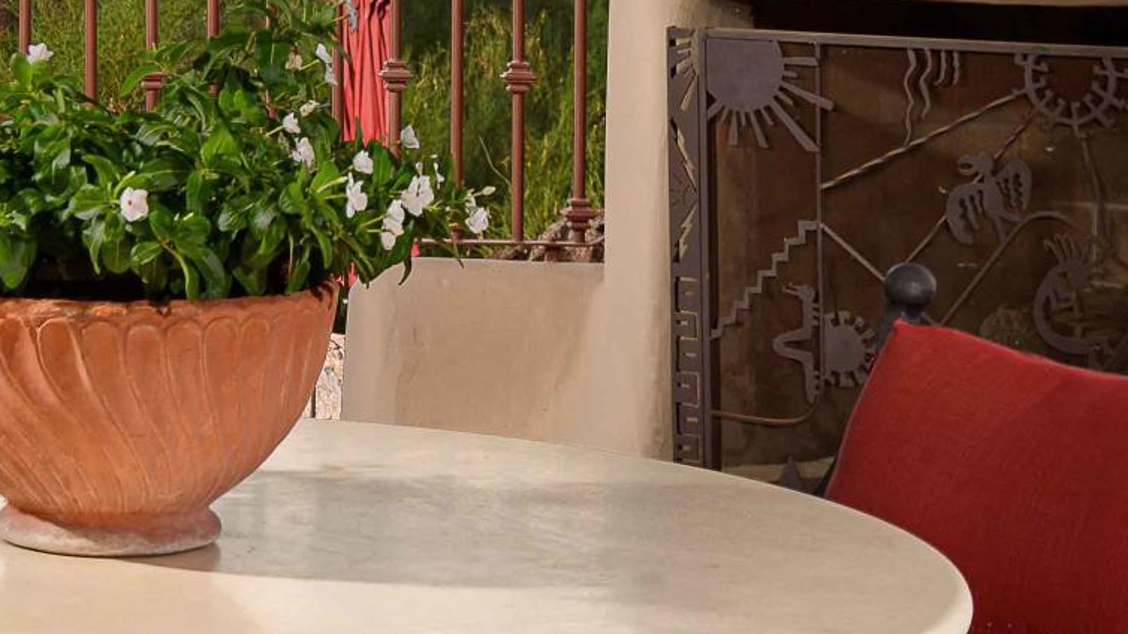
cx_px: 45
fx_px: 3738
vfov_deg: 9.5
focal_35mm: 125
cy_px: -172
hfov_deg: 16.8
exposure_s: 1/40
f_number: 8
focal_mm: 30
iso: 320
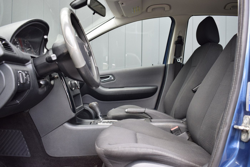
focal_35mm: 33
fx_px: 229
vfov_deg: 40.0
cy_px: 84
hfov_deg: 57.2
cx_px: 125
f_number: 4.5
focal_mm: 22
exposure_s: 1/80
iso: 400
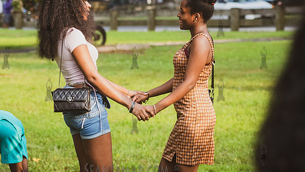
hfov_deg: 11.6
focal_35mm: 185
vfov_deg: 6.5
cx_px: 134
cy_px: 16
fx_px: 1496
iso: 1000
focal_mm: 100
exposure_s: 1/1250
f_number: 4
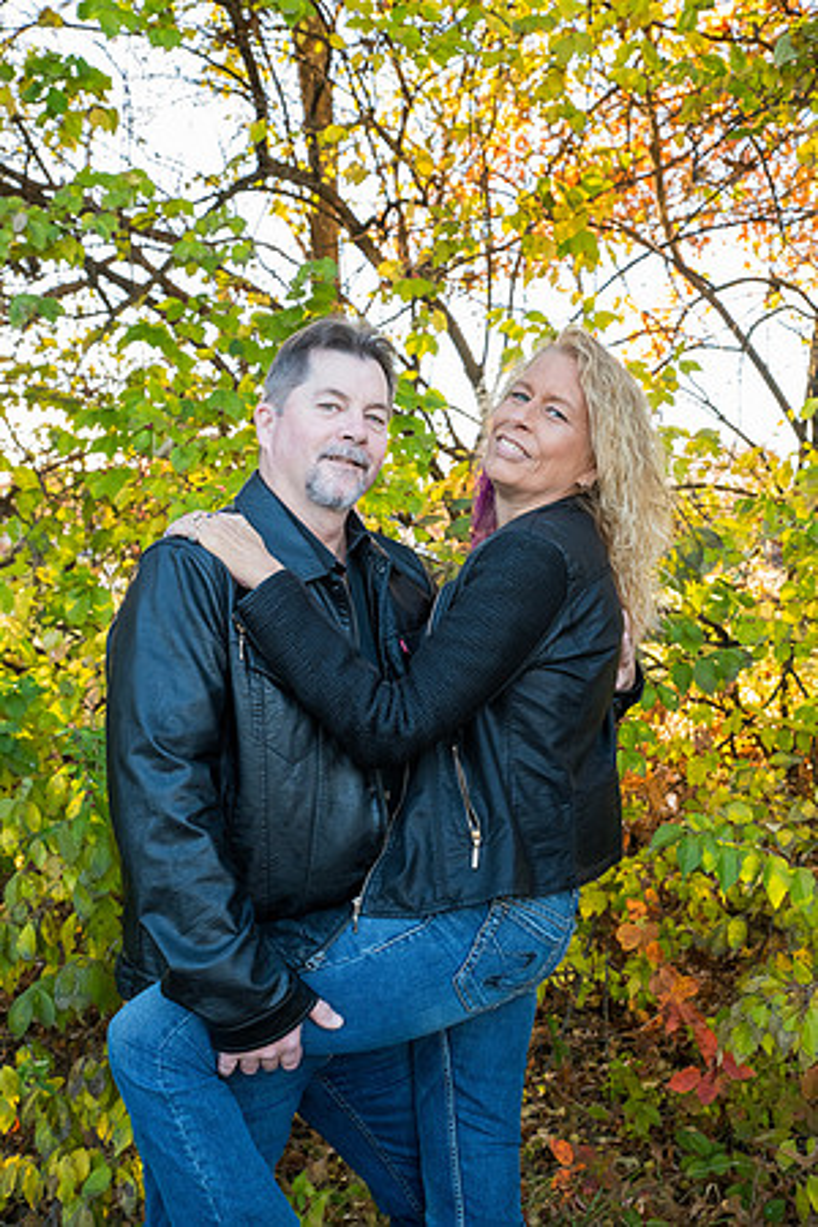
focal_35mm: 46
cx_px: 409
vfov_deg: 42.7
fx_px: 1568
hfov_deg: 29.2
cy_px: 614
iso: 2000
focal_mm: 46
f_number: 6.3
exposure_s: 1/200
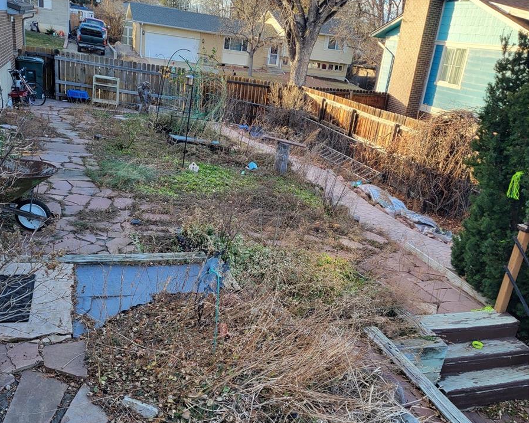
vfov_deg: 43.1
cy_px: 257
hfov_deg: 52.8
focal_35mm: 34
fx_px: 532
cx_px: 264
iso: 40
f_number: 1.8
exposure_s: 1/265
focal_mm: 5.4
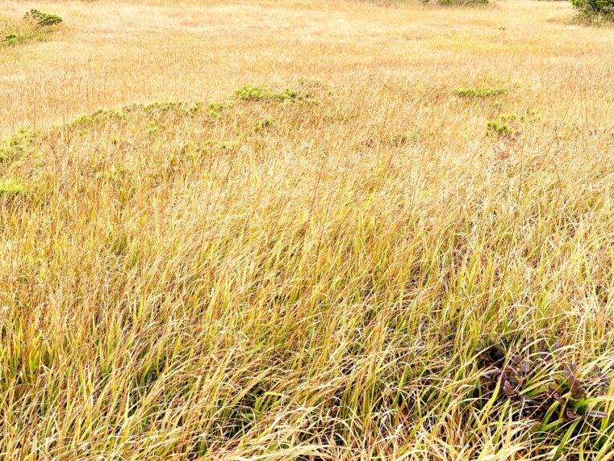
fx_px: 621
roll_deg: -3.5
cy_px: 195
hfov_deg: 52.5
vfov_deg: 40.6
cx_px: 334
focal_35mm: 35
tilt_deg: -24.7
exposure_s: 1/601
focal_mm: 5.96
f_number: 1.6
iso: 64
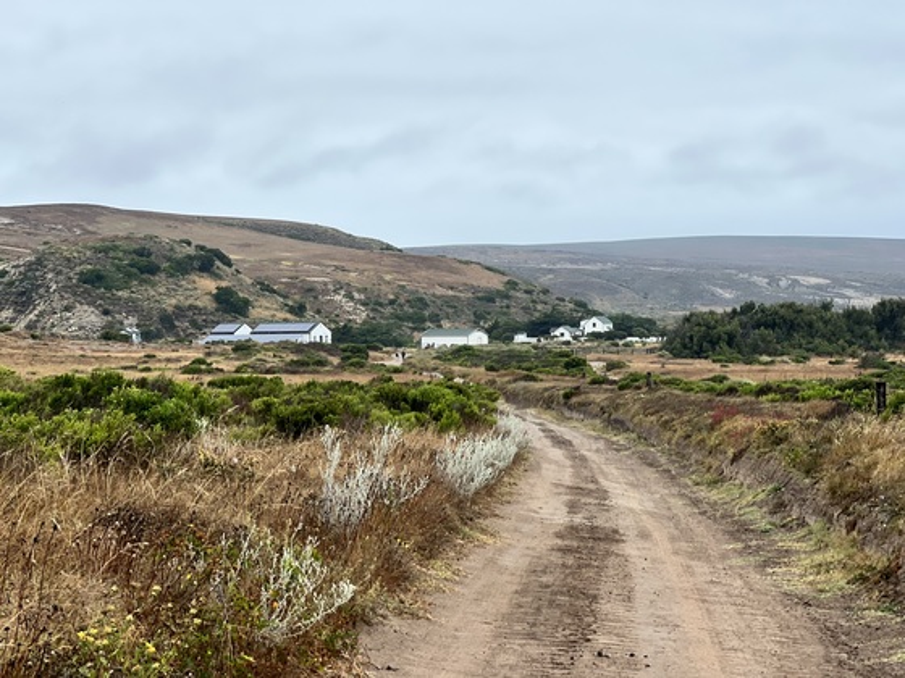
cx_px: 452
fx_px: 2013
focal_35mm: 77
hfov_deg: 25.3
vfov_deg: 19.1
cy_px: 339
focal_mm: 9
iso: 32
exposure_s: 1/223
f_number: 2.8
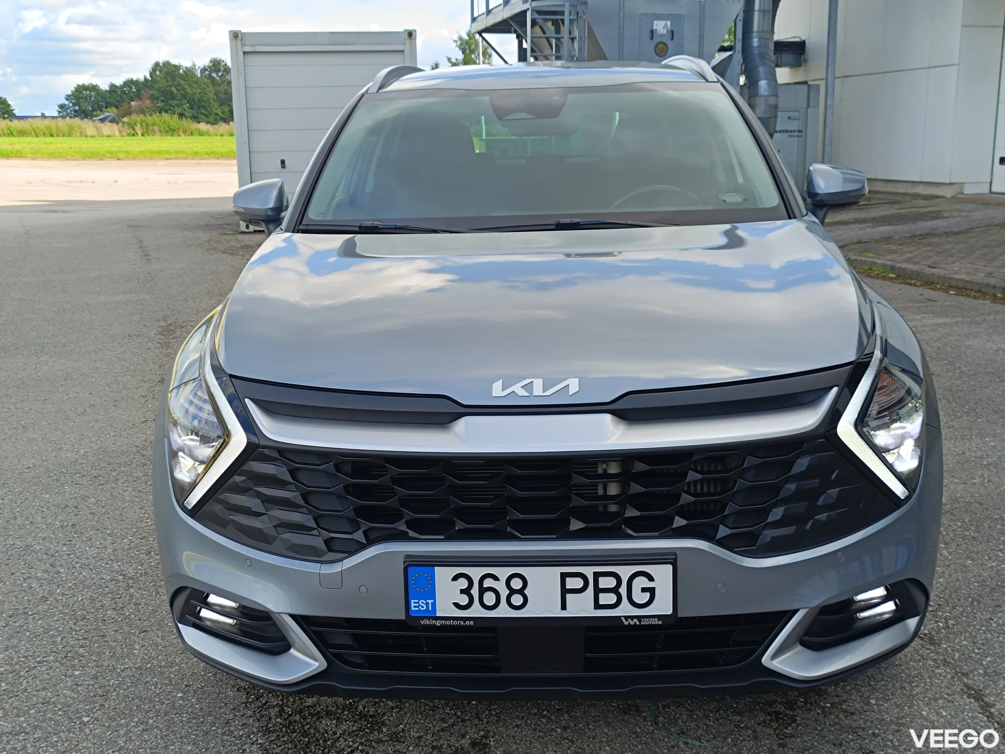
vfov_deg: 56.8
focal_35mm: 24
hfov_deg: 71.6
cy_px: 377
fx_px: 697
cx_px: 502
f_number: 1.88
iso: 52
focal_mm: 5.59
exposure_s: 1/252
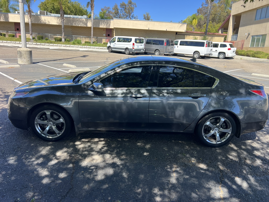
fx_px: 202
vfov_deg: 53.1
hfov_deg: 67.3
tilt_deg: -14.6
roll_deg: -2.9
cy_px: 101
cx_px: 134
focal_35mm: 26
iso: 50
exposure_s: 1/1068
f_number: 1.5
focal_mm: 5.7
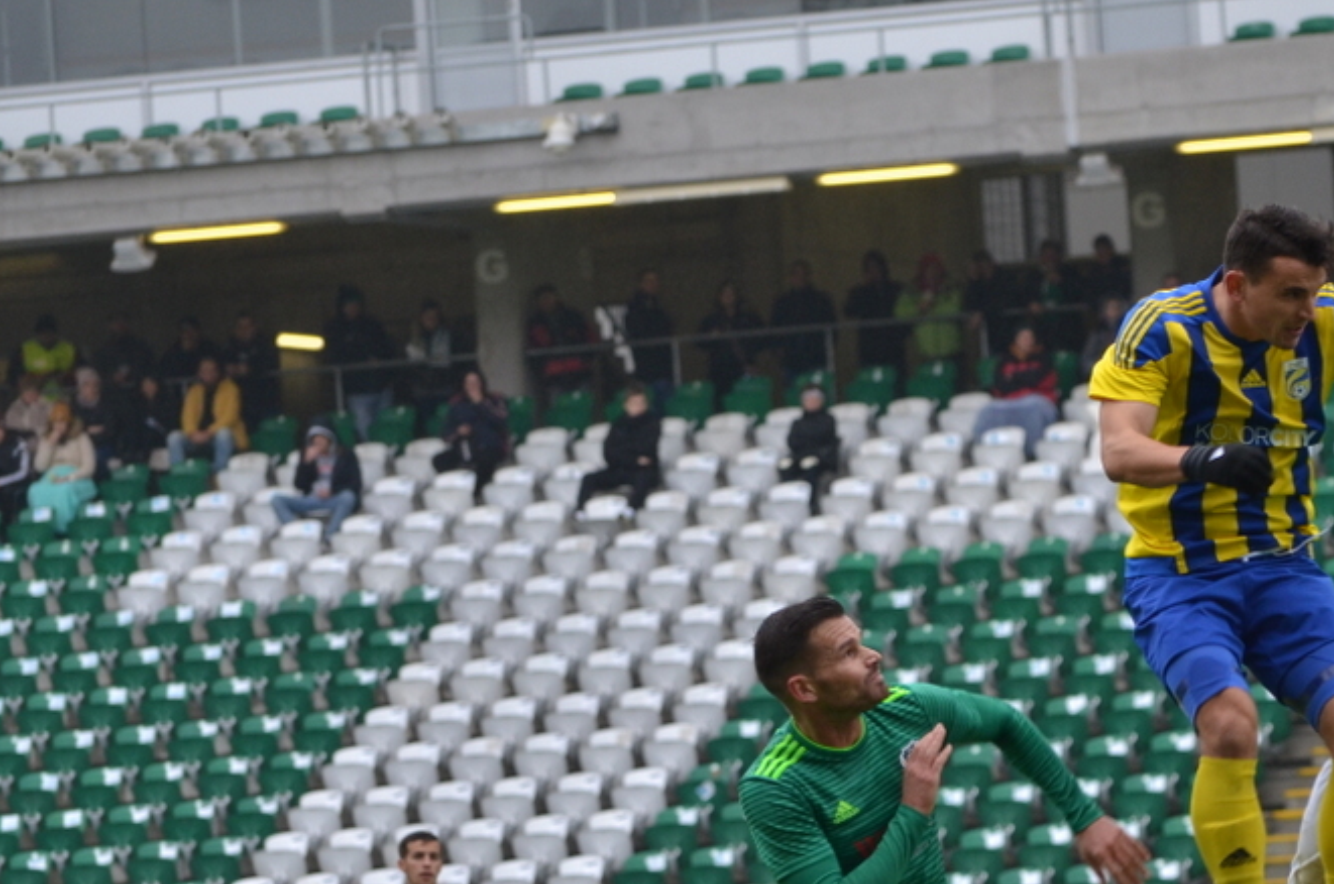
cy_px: 774
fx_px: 11280
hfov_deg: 6.8
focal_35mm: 305
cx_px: 1064
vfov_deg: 4.5
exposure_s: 1/250
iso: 320
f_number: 4.8
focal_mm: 112
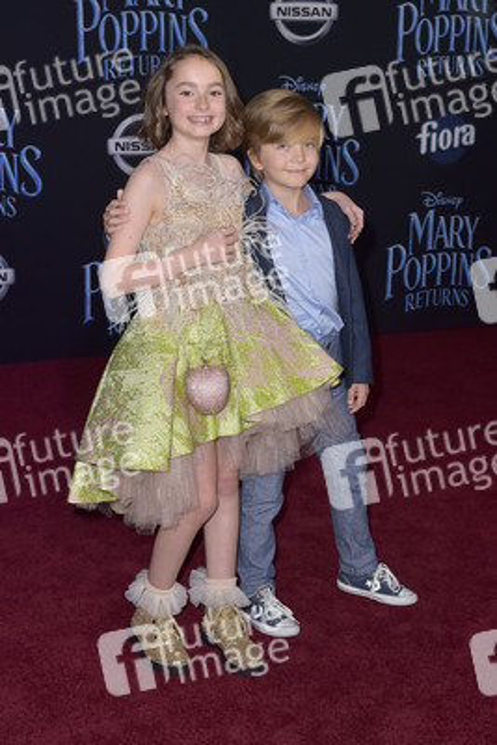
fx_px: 1076
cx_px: 248
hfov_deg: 26.0
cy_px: 372
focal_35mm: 52
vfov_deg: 38.2
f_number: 6.3
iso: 400
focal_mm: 52
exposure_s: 1/250
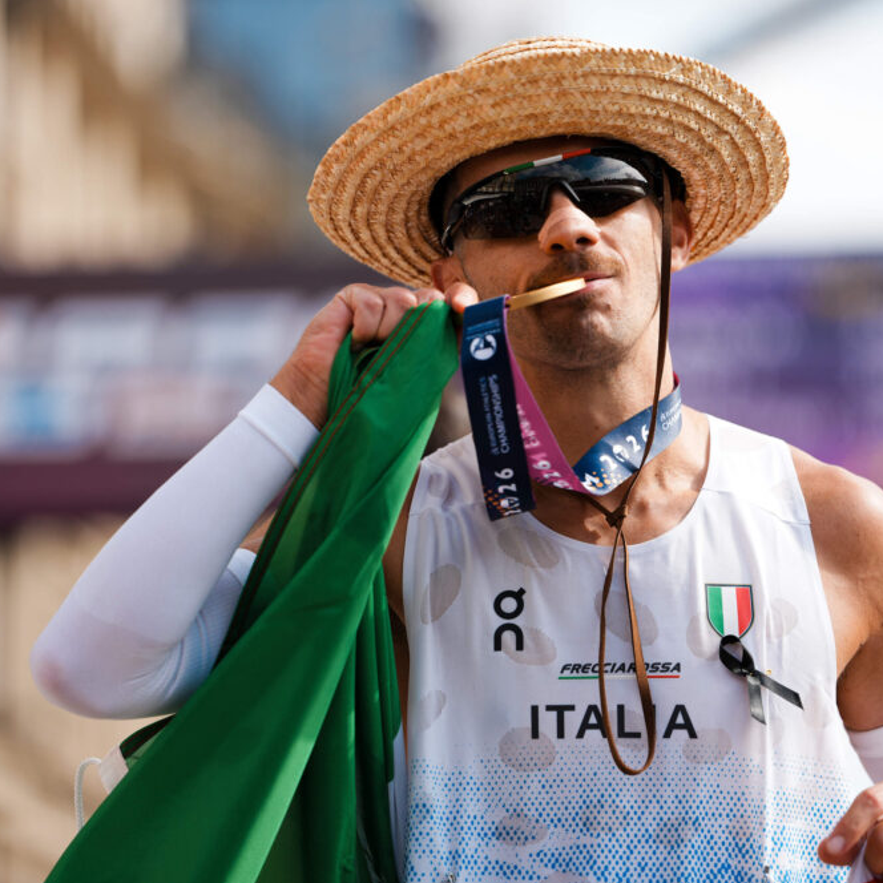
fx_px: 5541
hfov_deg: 9.1
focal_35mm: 192
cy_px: 442
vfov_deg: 9.1
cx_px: 532
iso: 100
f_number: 2.2
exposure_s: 1/1600
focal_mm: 150
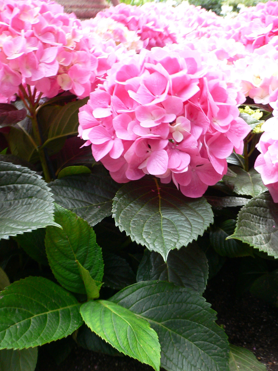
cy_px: 186
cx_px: 139
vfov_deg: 52.6
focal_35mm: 35
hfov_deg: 40.7
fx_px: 375
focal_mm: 4.6
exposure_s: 1/30
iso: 100
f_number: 2.8
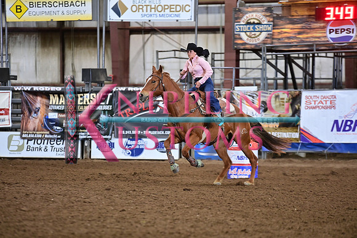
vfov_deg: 6.9
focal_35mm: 200
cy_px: 119
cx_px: 178
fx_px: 1984
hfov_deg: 10.3
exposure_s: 1/250
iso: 2000
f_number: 3.2
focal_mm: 200
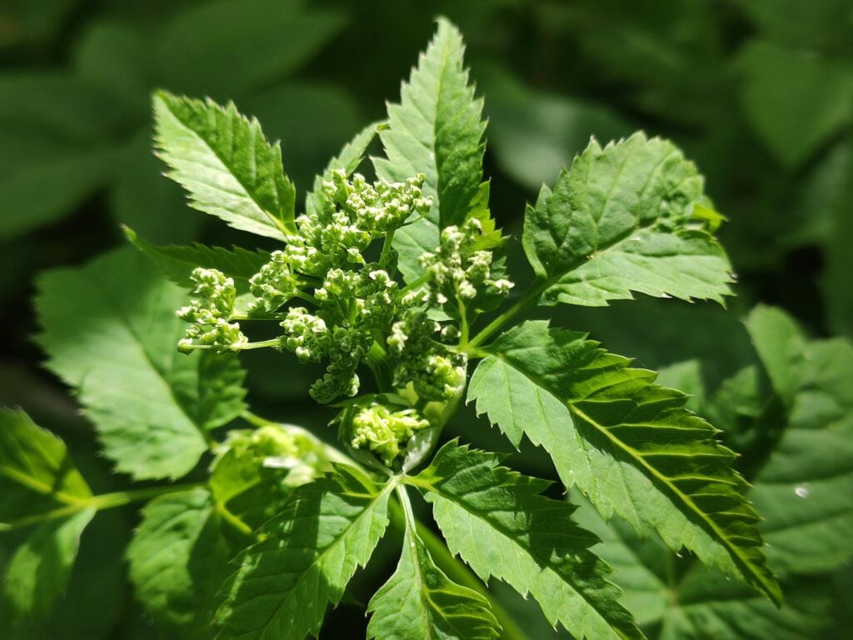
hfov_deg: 36.8
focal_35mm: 52
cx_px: 426
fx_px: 1281
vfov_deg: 28.0
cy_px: 320
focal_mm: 4.77
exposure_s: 1/100
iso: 174
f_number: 1.75
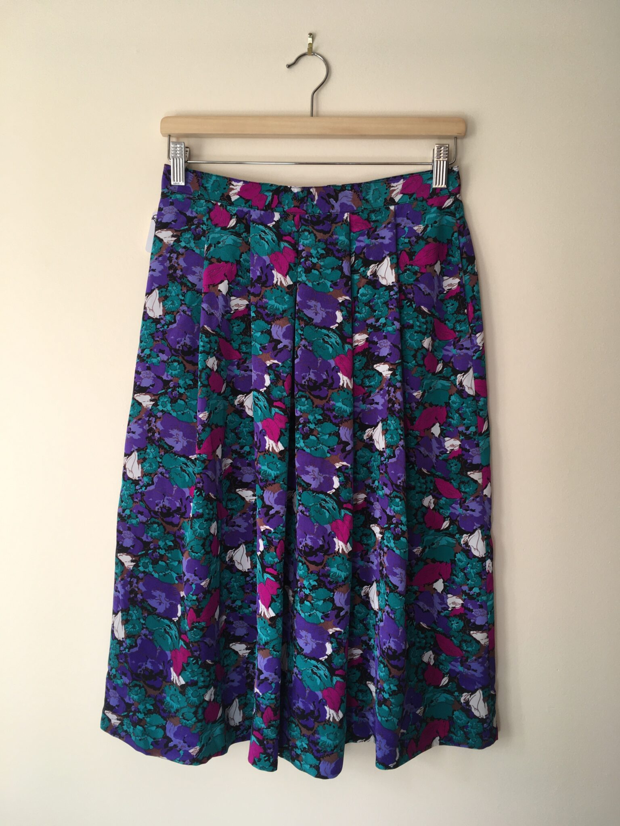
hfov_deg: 48.2
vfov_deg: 61.7
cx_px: 310
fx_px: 693
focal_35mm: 29
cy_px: 413
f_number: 2.2
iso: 32
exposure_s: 1/60
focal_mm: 4.15
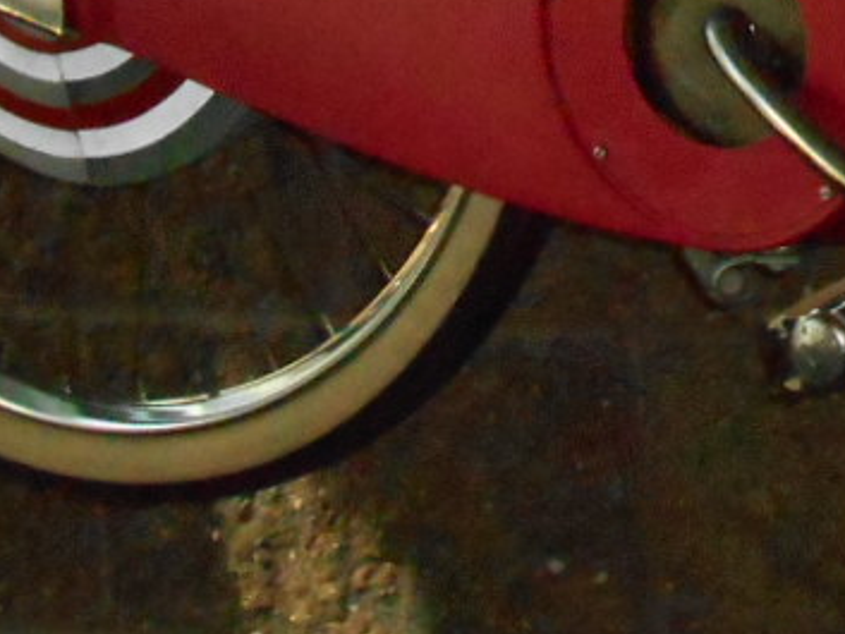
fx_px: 4542
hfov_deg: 10.3
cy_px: -610
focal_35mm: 186
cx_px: 1259
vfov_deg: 7.7
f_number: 12.3
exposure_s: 1/30
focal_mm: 7.2
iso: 900
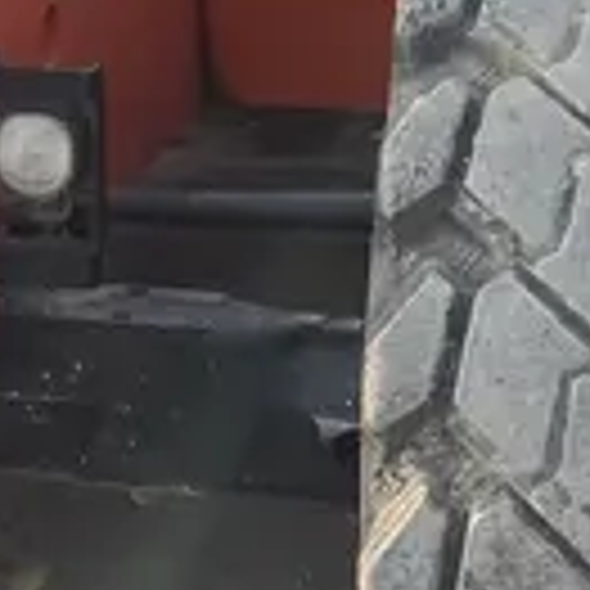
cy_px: -286
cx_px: -36
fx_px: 2488
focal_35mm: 129
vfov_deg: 12.8
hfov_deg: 13.3
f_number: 1.6
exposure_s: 1/1984
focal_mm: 4.2
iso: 50
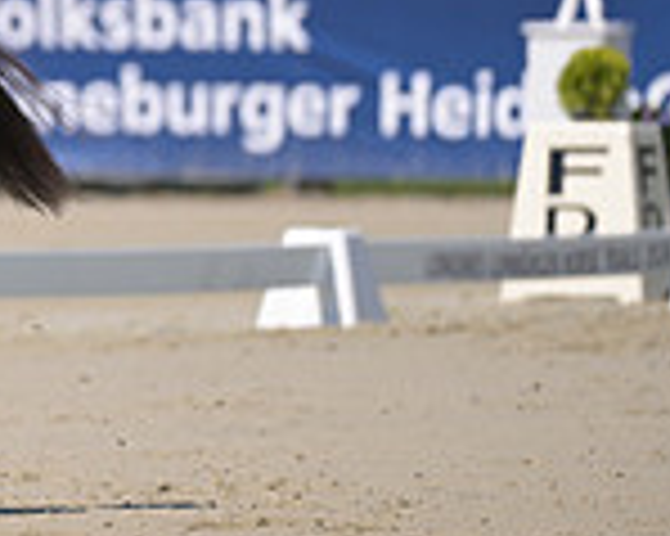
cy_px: -227
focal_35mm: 1204
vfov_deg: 1.3
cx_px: -589
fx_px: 23859
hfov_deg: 1.6
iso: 180
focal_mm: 330
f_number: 5
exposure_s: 1/1250
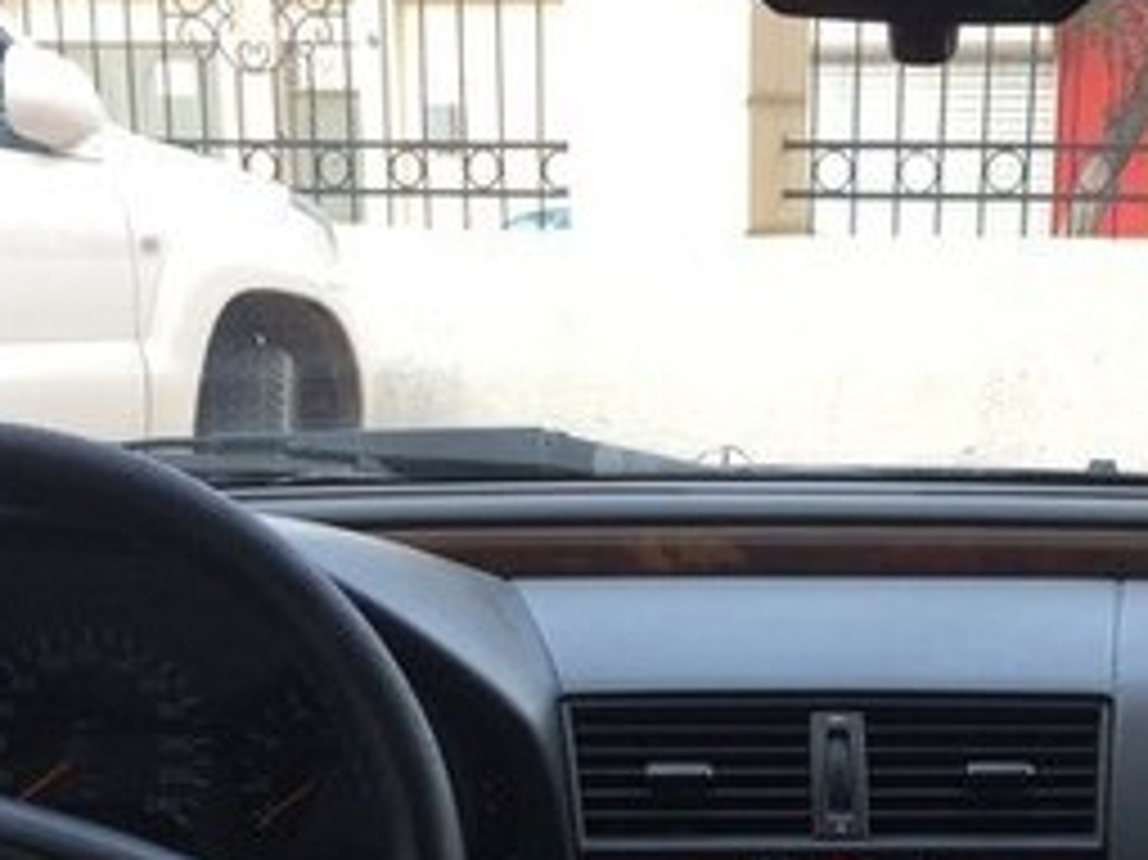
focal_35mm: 75
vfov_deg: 18.7
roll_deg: -0.1
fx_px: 2486
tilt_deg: -19.0
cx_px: 779
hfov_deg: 25.8
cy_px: 984
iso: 32
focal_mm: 4.15
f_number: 2.2
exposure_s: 1/121
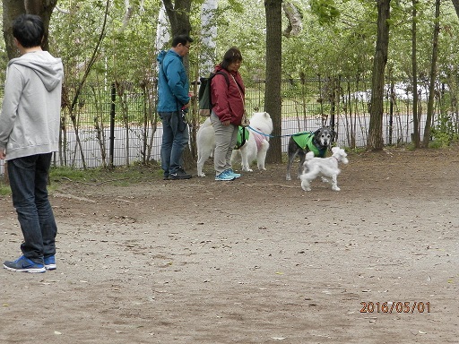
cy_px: 172
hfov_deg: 12.9
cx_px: 230
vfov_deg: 9.7
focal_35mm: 153
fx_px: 2029
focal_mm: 27.4
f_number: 4.9
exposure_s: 1/60
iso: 200
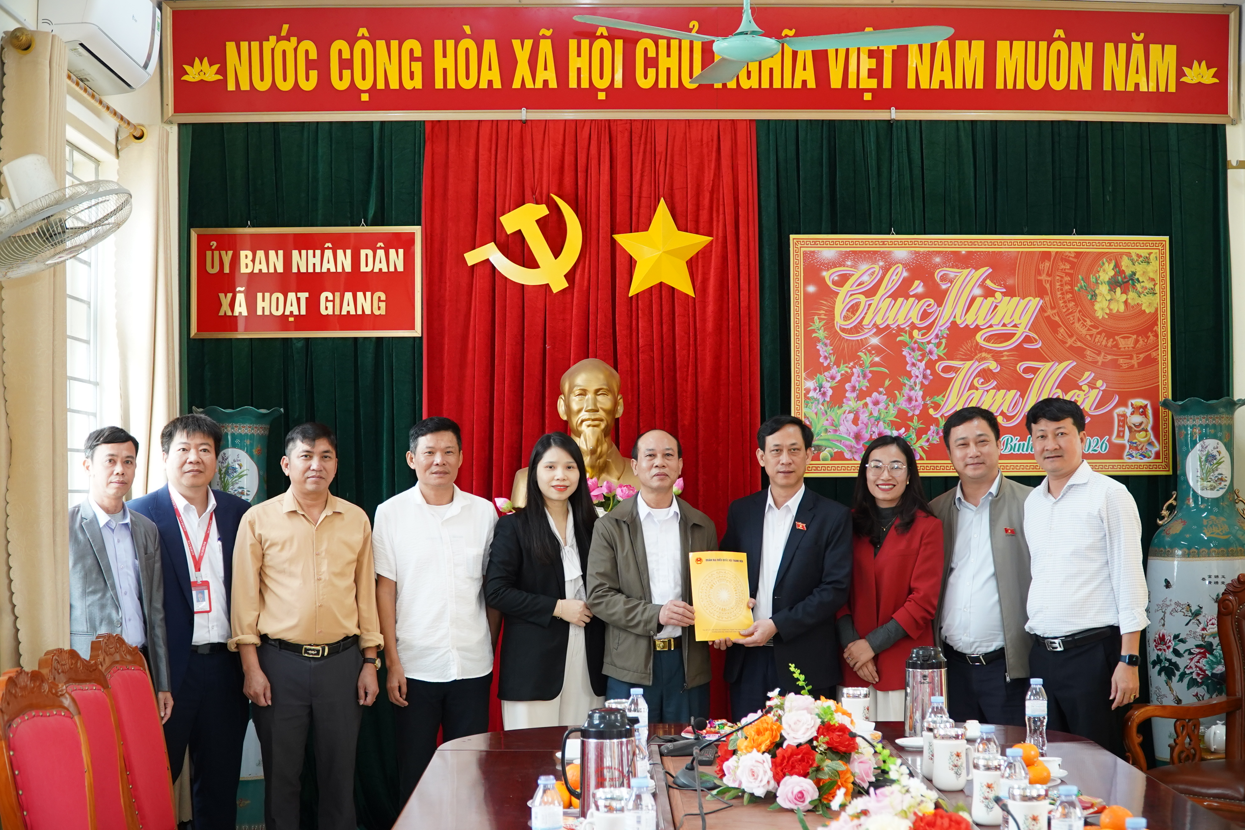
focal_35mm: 49
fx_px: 1694
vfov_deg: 27.5
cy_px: 415
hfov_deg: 40.3
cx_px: 622
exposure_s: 1/125
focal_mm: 33
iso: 1000
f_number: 4.5
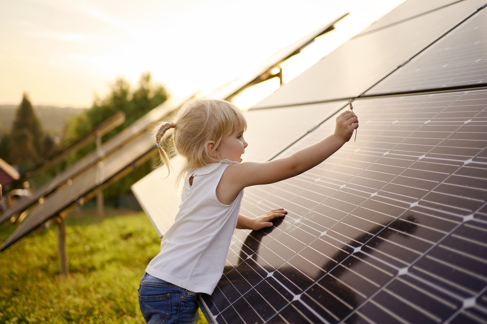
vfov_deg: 37.9
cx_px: 244
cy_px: 162
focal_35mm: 35
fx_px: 473
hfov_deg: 54.4
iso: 100
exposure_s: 1/800
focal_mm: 35
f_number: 1.8
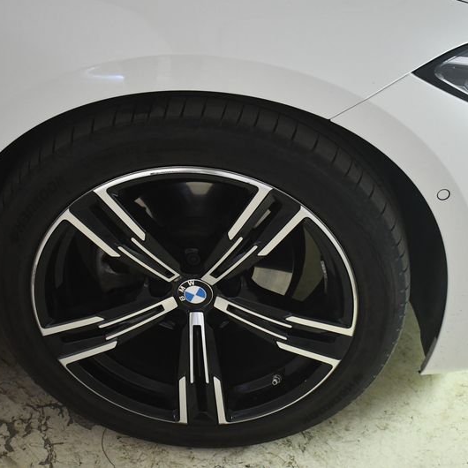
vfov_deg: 29.1
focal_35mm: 59
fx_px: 902
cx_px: 229
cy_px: 234
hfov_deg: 29.1
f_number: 4.2
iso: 3200
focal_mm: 31
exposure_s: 1/60
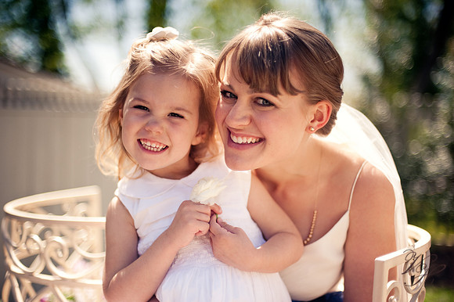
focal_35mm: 50
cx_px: 227
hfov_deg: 39.6
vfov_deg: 27.0
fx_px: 630
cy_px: 151
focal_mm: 50
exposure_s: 1/8000
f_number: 1.4
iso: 200
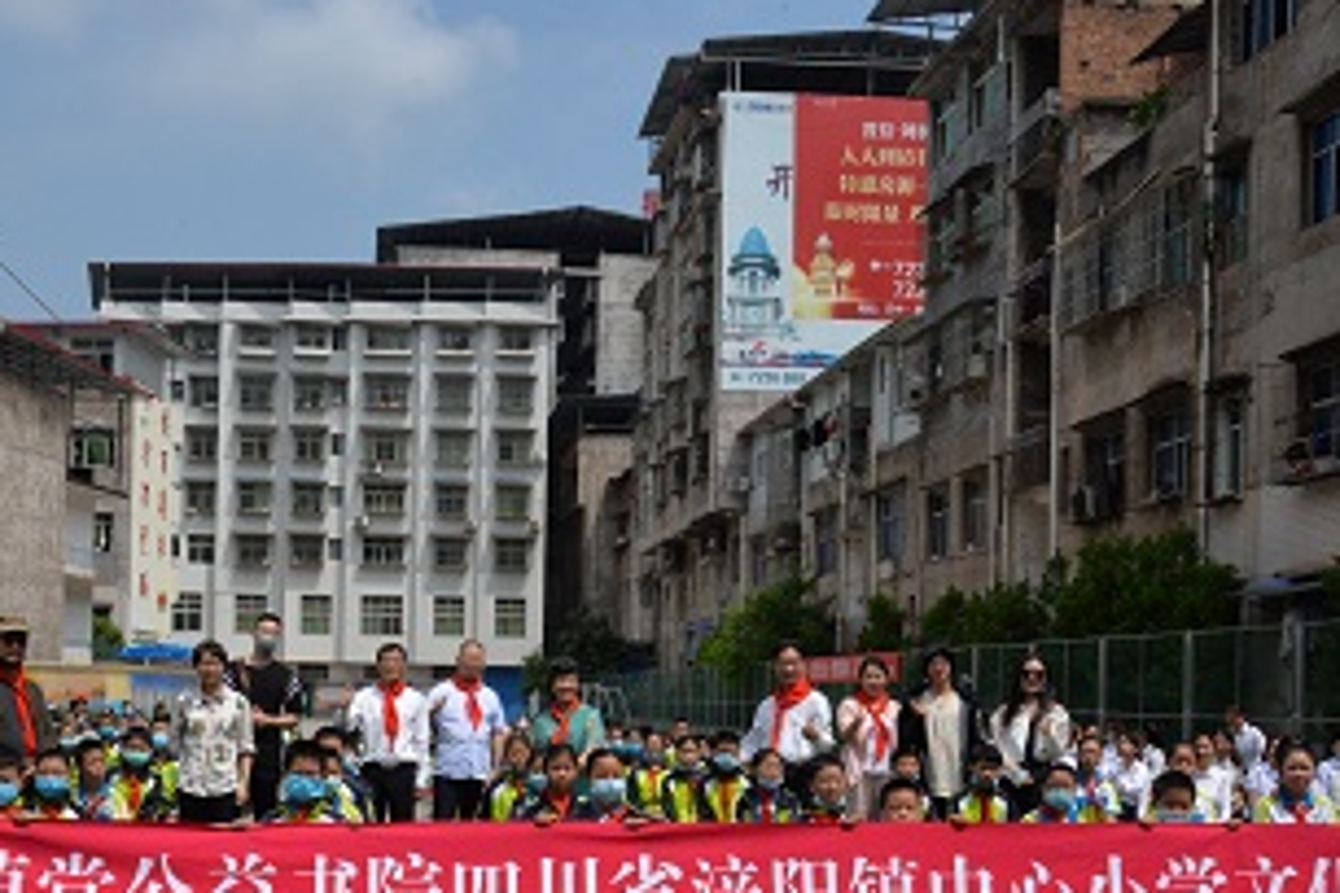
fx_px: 1824
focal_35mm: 49
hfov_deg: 40.1
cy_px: 703
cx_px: 517
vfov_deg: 27.0
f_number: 18
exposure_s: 1/1250
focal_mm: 30
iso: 2000
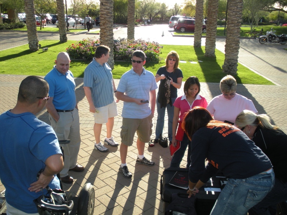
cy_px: 108
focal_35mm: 36
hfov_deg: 51.4
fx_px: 298
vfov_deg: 39.7
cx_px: 144
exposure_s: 1/246
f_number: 3.5
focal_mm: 6.3
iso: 88
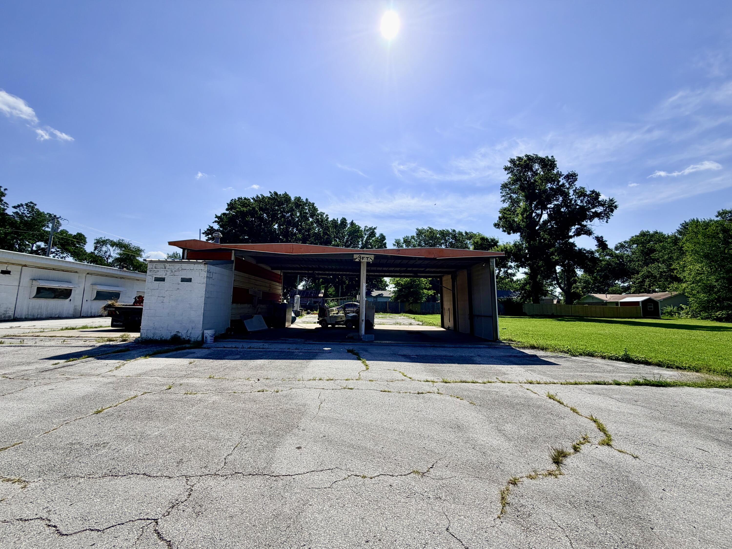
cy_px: 274
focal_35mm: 14
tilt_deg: +5.2
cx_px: 366
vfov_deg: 85.7
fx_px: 296
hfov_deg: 102.1
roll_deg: -1.3
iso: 20
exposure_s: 1/1613
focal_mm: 2.22
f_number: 2.2
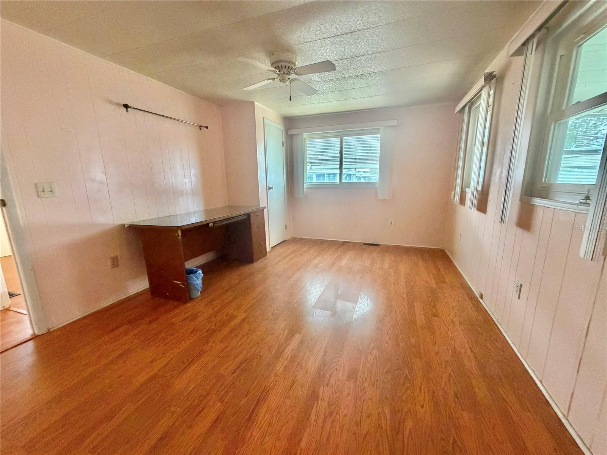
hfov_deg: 102.1
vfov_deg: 85.7
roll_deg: +1.0
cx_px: 304
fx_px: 245
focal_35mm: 14
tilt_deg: -11.0
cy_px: 228
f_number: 2.2
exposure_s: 1/60
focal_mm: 2.22
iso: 500
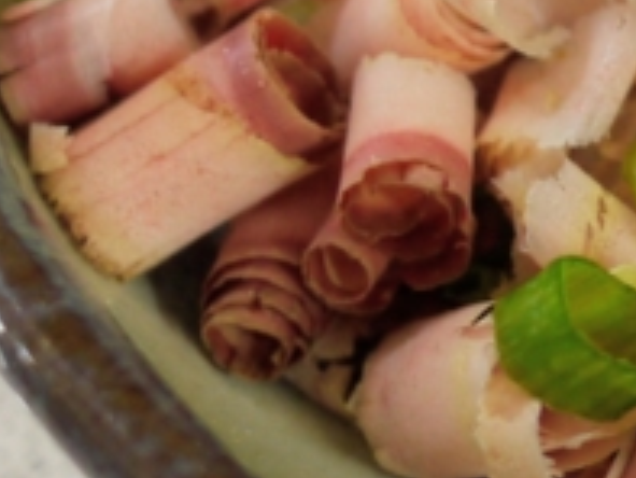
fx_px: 3824
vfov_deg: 7.0
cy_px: -304
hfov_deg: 8.8
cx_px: 1379
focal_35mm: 208
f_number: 2.5
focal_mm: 20
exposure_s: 1/30
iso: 400
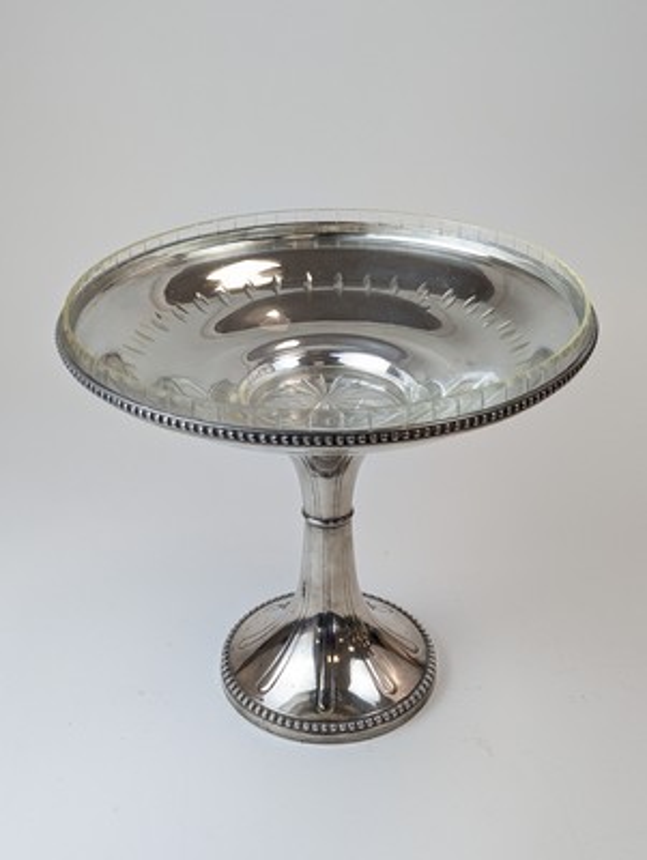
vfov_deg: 39.6
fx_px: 1194
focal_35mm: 48
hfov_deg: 30.3
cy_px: 430
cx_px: 324
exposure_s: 1/133
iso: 45
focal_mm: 6.81
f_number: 1.85
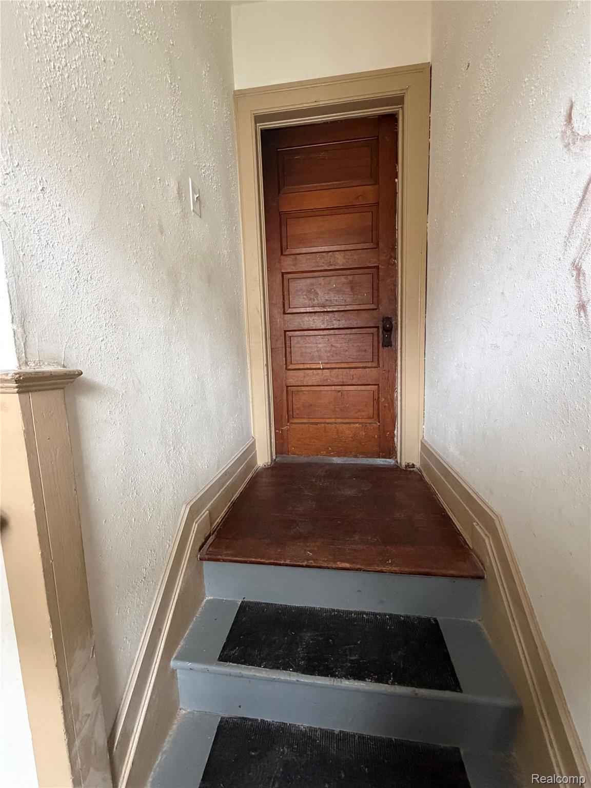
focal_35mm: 14
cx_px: 296
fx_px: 319
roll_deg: +2.1
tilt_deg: -6.7
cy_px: 394
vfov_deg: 102.1
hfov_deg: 85.7
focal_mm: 2.22
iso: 500
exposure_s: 1/60
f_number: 2.2
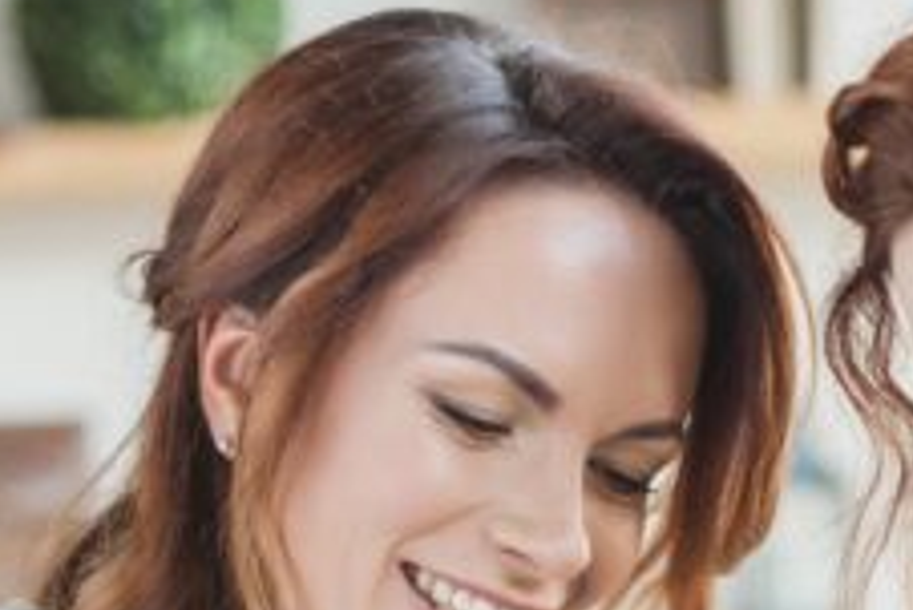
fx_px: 4314
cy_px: 818
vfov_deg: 8.0
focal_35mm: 170
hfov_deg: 12.0
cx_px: 889
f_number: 2.2
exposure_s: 1/200
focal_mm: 50
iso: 800
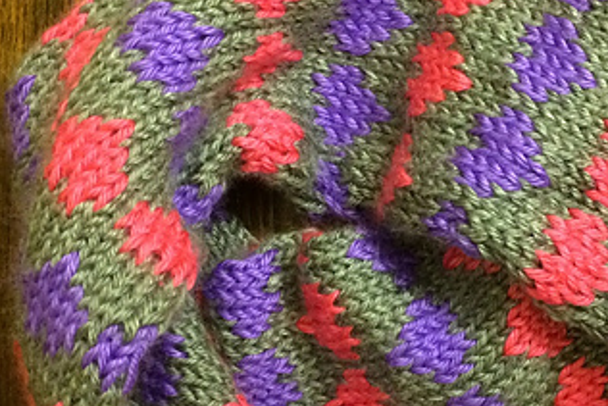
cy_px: 221
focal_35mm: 61
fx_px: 1031
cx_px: 412
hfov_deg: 32.6
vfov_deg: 22.3
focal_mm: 4.15
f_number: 2.2
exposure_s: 1/30
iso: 320
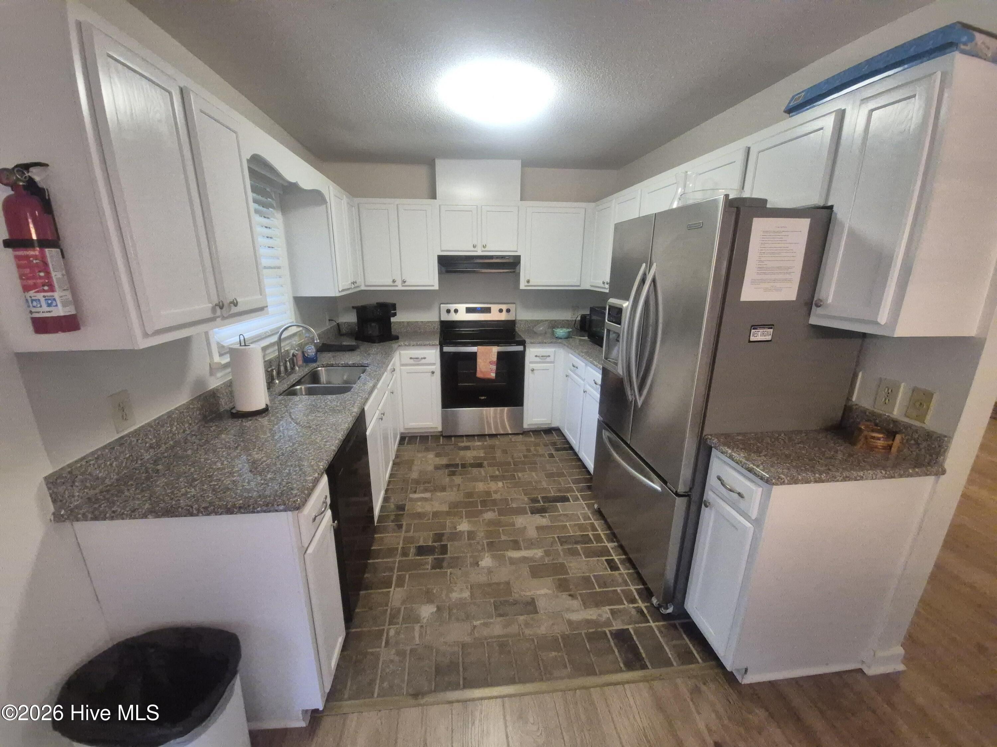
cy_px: 374
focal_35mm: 13
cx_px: 498
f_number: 2.2
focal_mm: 1.74
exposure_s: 1/60
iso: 320
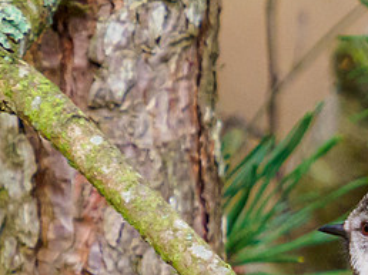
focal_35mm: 2272
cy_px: 288
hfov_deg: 0.9
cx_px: 415
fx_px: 24131
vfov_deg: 0.7
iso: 1600
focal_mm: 250
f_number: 5.6
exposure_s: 1/250
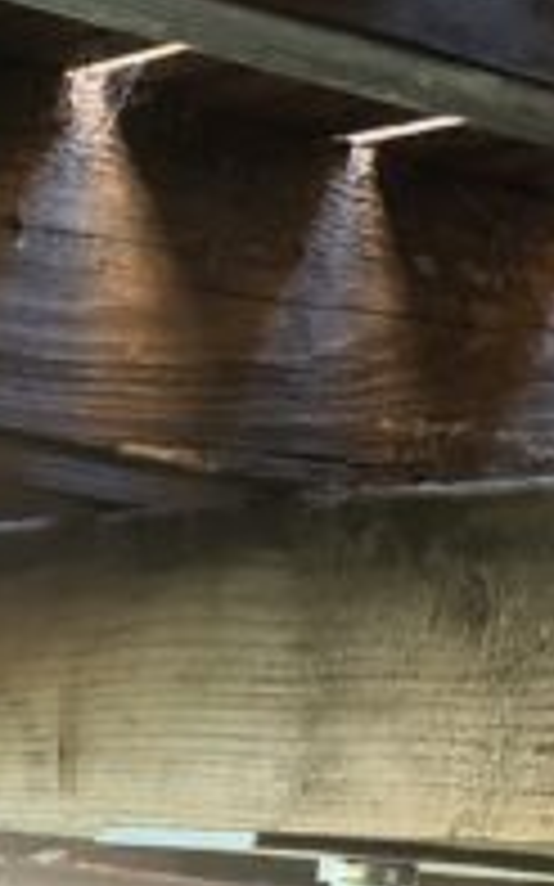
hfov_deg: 8.9
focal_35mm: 132
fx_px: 3191
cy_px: 1048
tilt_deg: -3.0
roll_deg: -6.4
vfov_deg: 15.3
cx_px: -806
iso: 500
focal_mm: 6.76
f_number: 1.78
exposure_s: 1/60
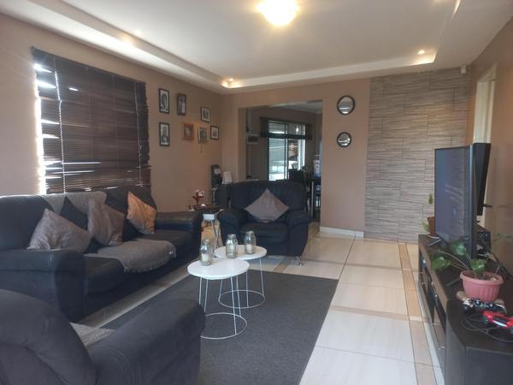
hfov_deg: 69.4
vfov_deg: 54.9
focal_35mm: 25
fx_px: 370
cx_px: 256
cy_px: 192
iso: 200
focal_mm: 4.6
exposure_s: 1/33.3
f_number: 1.8
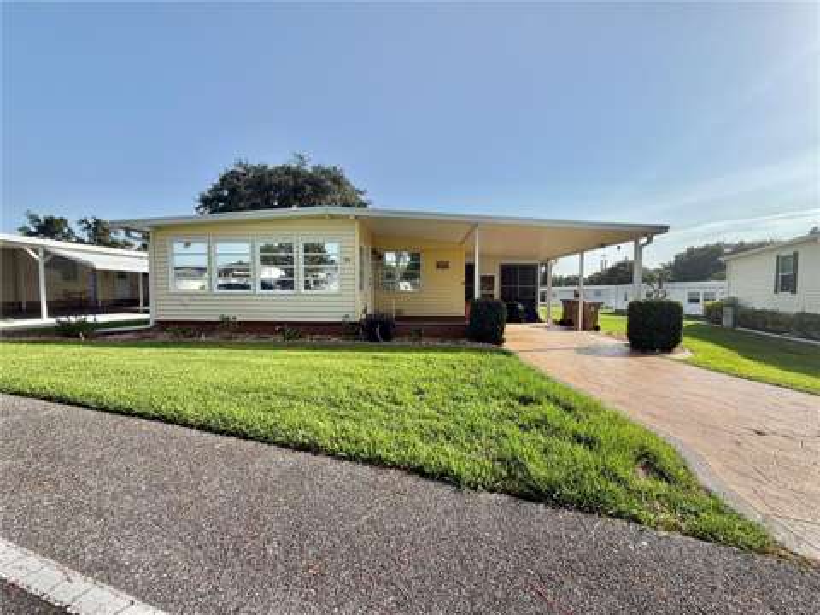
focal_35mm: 14
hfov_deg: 102.1
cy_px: 308
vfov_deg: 85.7
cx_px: 410
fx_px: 332
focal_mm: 2.22
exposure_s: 1/876
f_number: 2.2
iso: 20
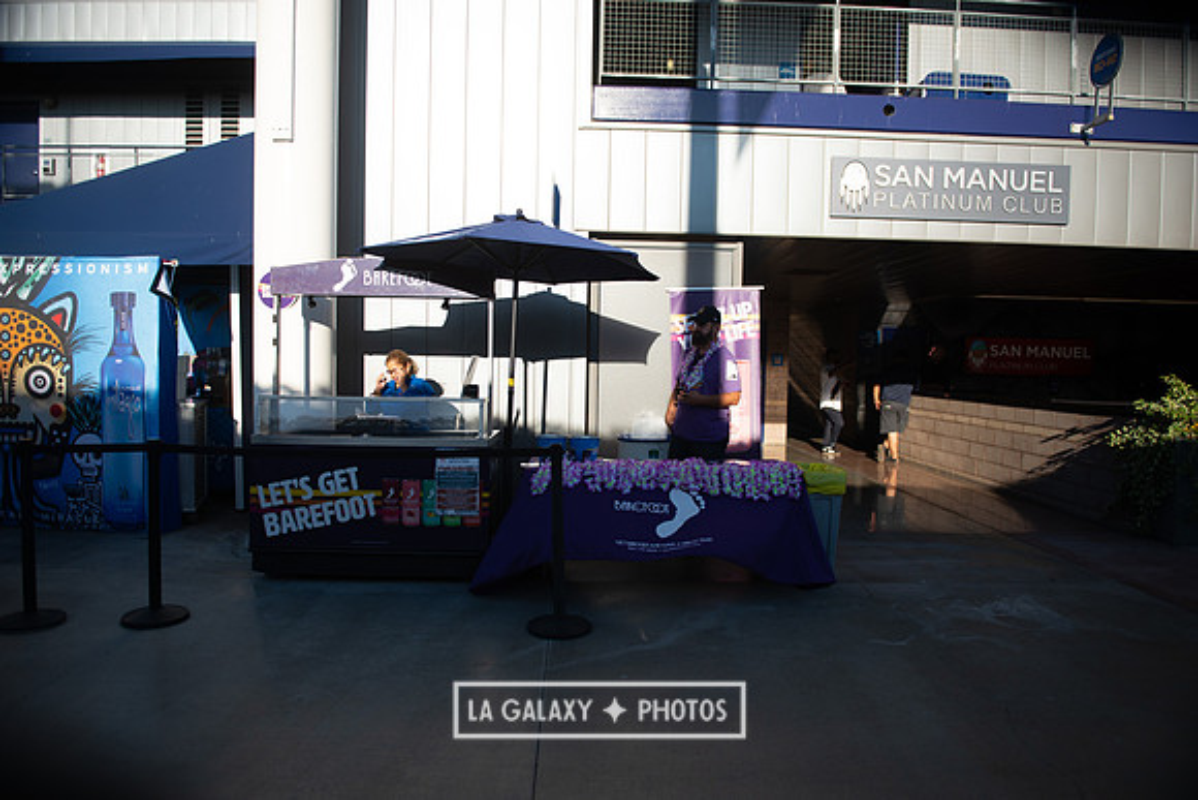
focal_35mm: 24
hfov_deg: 73.7
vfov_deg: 53.2
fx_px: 799
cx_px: 599
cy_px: 400
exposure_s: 1/3200
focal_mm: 24
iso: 200
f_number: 2.8
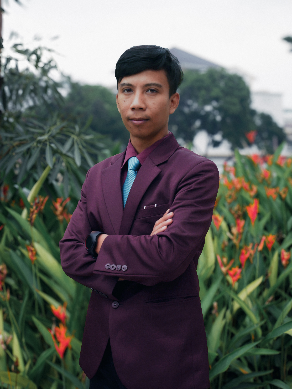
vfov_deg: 30.3
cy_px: 194
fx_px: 719
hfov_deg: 22.9
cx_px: 146
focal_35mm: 64
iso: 200
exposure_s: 1/320
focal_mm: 32
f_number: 5.6
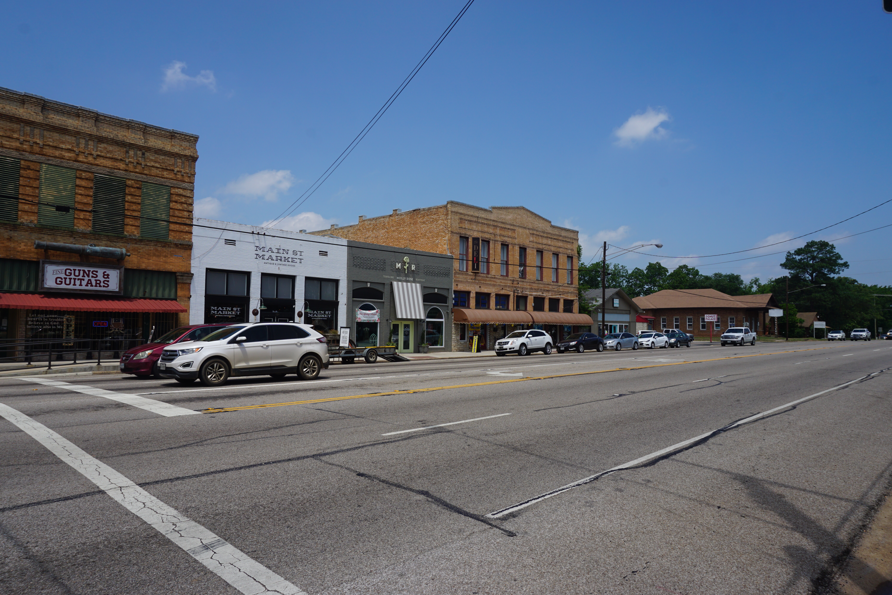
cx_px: 446
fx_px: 595
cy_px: 298
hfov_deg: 73.7
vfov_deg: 53.1
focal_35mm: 24
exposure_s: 1/200
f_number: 11
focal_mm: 16
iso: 100
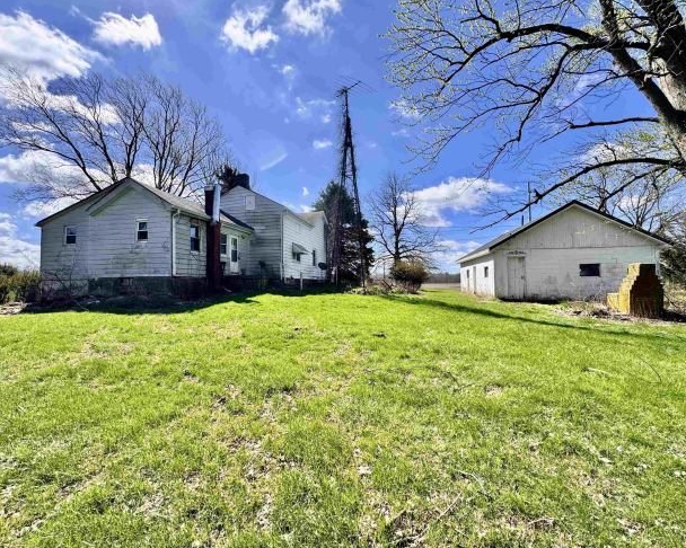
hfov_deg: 96.8
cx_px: 339
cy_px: 271
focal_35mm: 15
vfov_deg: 84.0
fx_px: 304
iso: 50
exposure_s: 1/2083
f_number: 2.2
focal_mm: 2.22
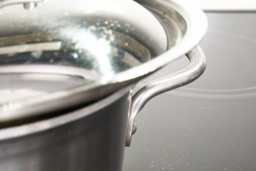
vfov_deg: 14.5
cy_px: 134
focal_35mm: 94
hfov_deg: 20.3
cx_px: -51
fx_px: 668
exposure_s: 1/15
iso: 1000
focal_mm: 39
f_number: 9
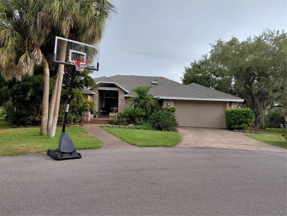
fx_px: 207
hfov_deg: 69.4
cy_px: 108
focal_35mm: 25
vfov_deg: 54.9
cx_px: 144
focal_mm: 4.69
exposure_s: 1/612
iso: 50
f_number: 1.8
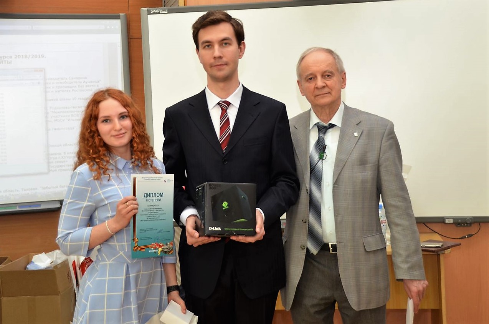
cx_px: 244
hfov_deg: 37.9
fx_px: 711
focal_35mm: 52
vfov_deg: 25.6
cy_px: 162
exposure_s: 1/60
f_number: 4.5
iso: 720
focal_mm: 35
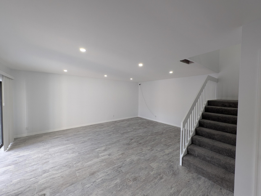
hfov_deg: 106.2
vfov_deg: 89.9
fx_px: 98
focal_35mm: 13
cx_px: 130
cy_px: 98
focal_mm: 1.54
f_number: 2.2
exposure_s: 1/45
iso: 30
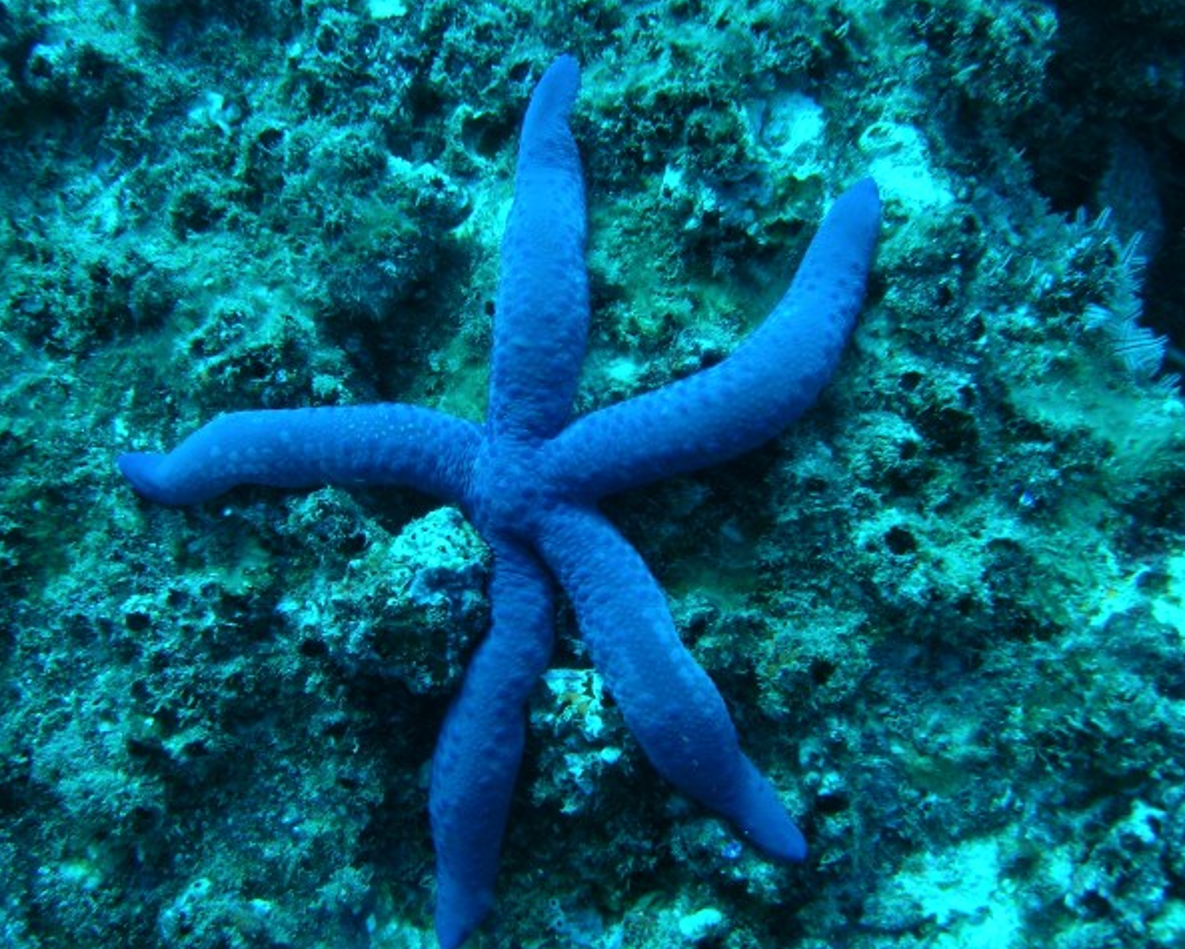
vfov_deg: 37.4
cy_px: 472
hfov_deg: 45.8
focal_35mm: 40
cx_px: 560
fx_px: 1404
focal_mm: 7.8
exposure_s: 1/60.2
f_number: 4.8
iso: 64
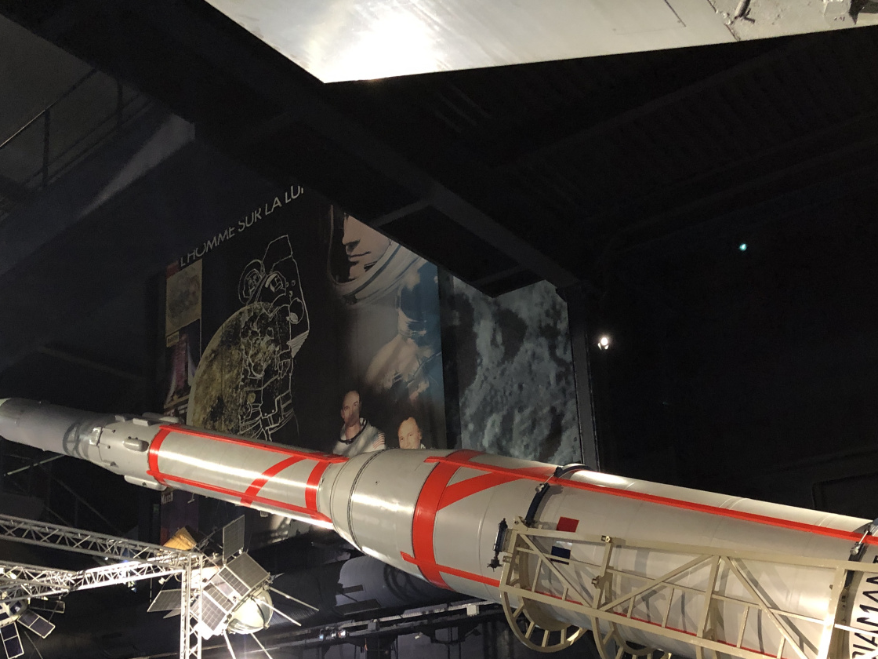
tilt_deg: +15.7
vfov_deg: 35.4
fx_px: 1015
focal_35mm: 40
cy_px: 469
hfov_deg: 46.7
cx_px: 503
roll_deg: +2.6
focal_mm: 3.99
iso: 100
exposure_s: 1/9
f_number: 1.8
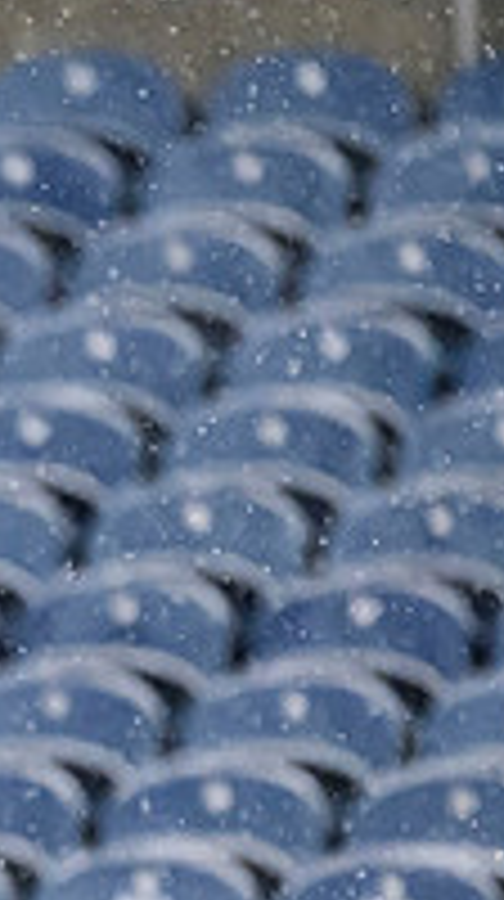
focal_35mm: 2211
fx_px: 52708
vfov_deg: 1.0
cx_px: -953
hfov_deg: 0.5
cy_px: 905
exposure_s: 1/1600
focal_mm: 560
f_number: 4
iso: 8000
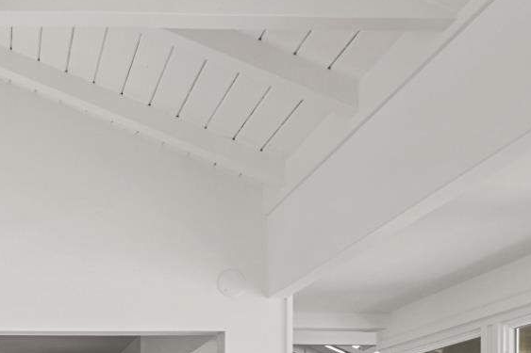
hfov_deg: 36.4
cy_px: 465
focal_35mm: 49
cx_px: 10
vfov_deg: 23.9
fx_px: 727
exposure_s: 1/13
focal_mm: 18.5
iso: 800
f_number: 14
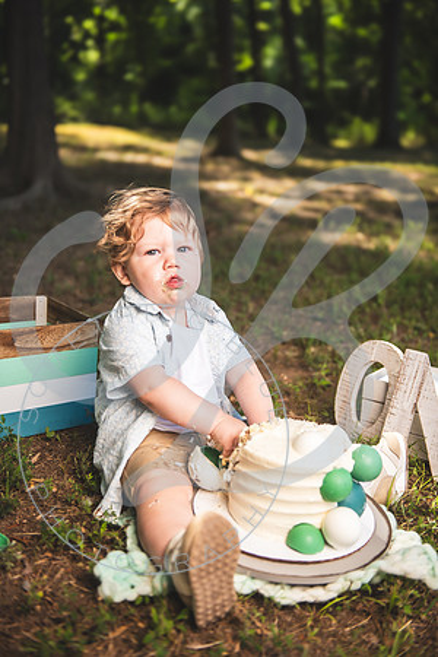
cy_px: 328
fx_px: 766
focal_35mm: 42
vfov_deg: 46.4
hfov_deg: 31.9
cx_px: 219
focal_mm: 42
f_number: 2.8
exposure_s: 1/800
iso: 100
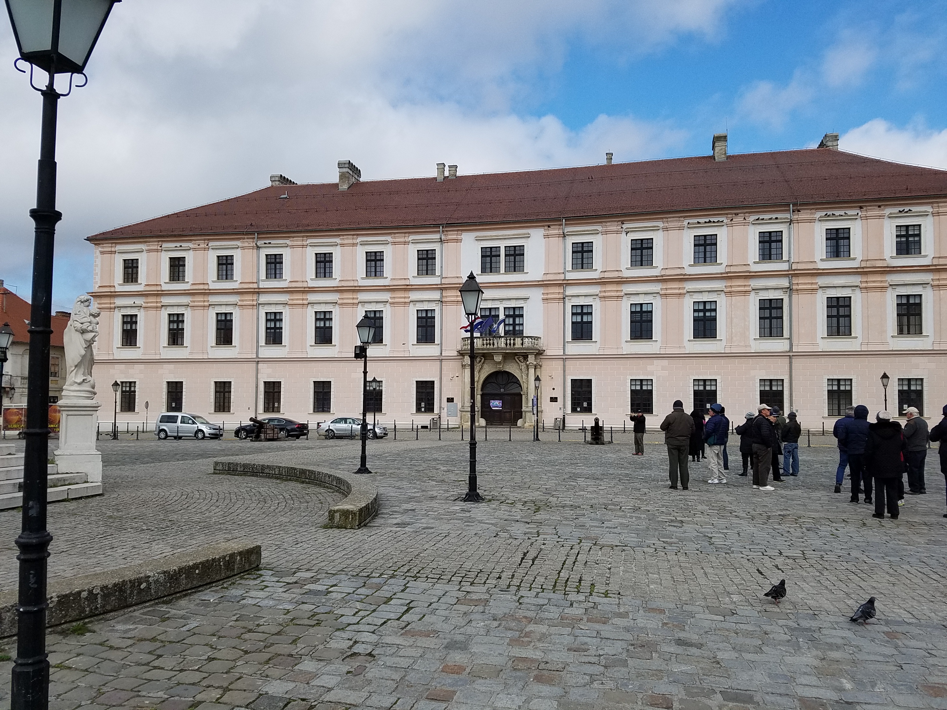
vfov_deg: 53.1
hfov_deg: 67.3
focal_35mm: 26
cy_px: 355
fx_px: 711
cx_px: 474
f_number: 1.7
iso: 50
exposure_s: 1/3240
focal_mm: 4.2
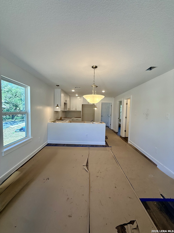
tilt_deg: -3.3
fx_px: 94
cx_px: 87
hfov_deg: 85.7
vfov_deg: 102.1
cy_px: 116
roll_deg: -1.8
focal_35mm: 14
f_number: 2.2
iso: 100
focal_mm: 2.22
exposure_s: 1/120
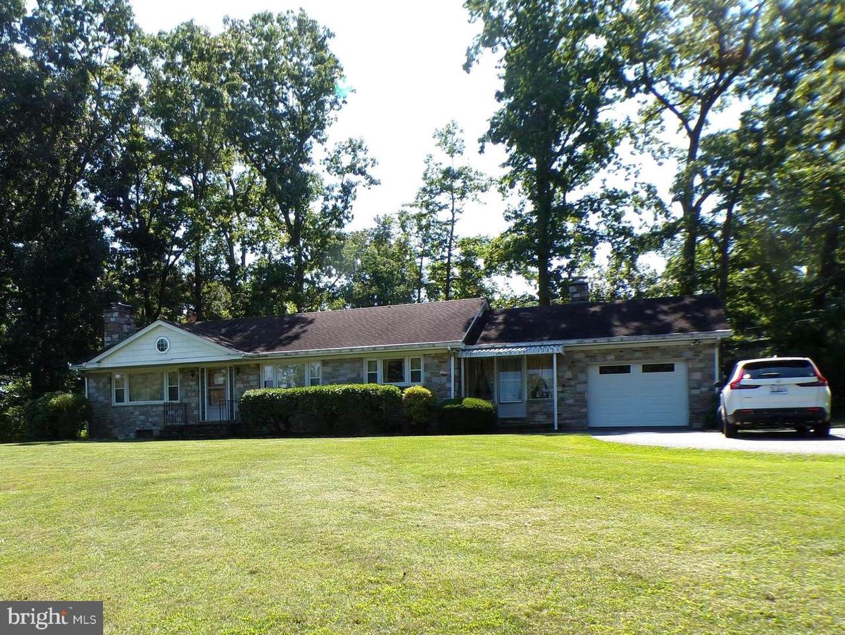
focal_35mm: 24
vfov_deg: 56.8
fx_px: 586
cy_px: 318
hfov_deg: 71.6
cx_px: 422
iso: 100
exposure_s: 1/240
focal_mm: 4.3
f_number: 4.4
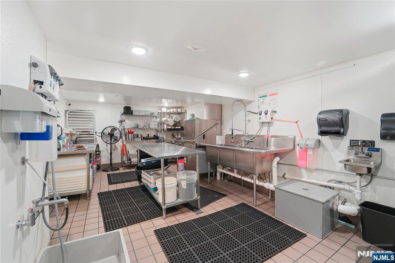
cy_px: 132
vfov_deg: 81.1
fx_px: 153
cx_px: 198
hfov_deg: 104.3
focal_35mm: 14
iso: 400
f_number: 9
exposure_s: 1/100
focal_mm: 14
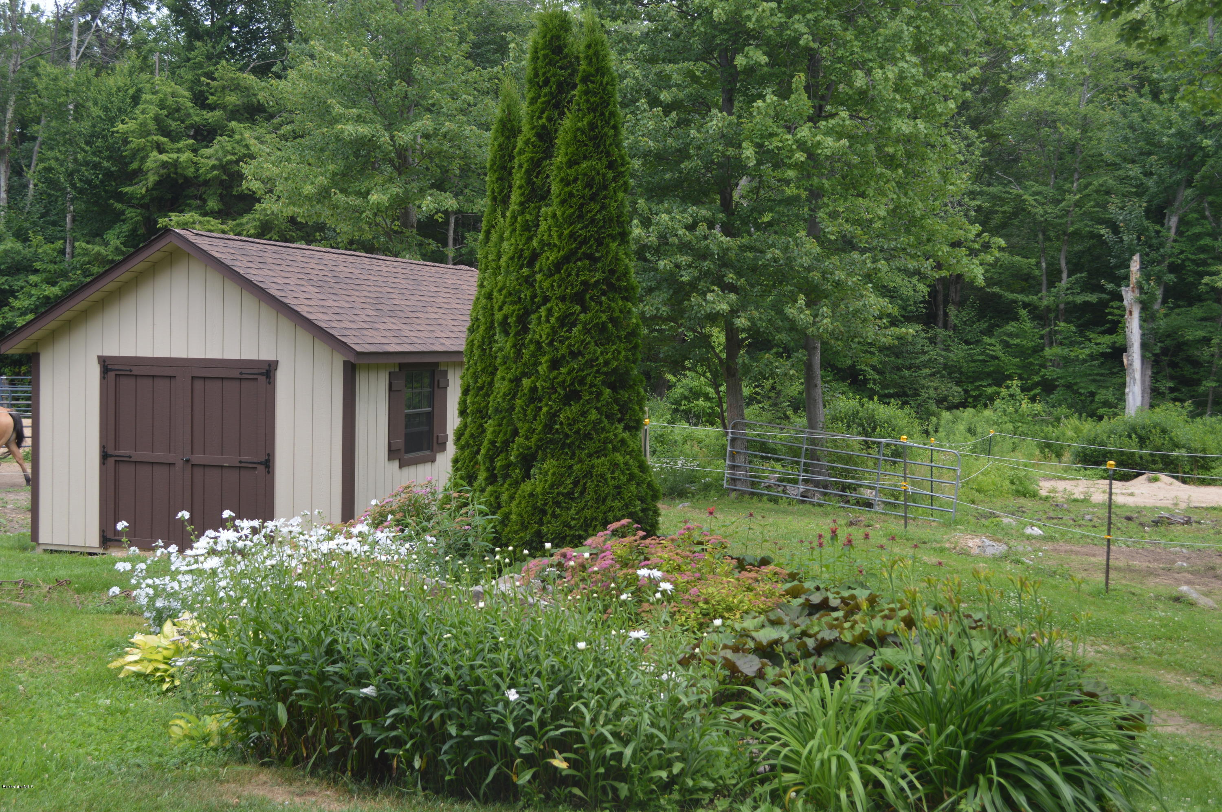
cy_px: 406
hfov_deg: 45.0
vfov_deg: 30.8
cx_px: 611
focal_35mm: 44
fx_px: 1475
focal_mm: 29
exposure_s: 1/125
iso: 100
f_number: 5.6
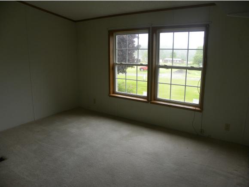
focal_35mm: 26
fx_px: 187
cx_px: 124
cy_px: 94
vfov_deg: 53.1
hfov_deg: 67.3
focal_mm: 4.6
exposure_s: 1/80.2
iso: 64
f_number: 3.2
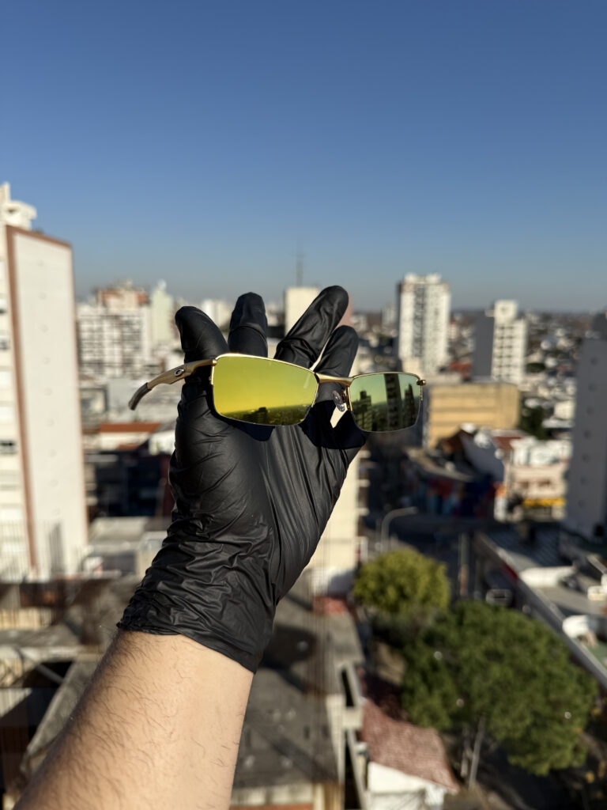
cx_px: 304
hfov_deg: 56.8
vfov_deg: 71.6
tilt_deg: -9.2
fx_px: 561
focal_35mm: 24
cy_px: 405
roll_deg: -0.3
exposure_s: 1/6173
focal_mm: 6.76
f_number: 1.78
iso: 80
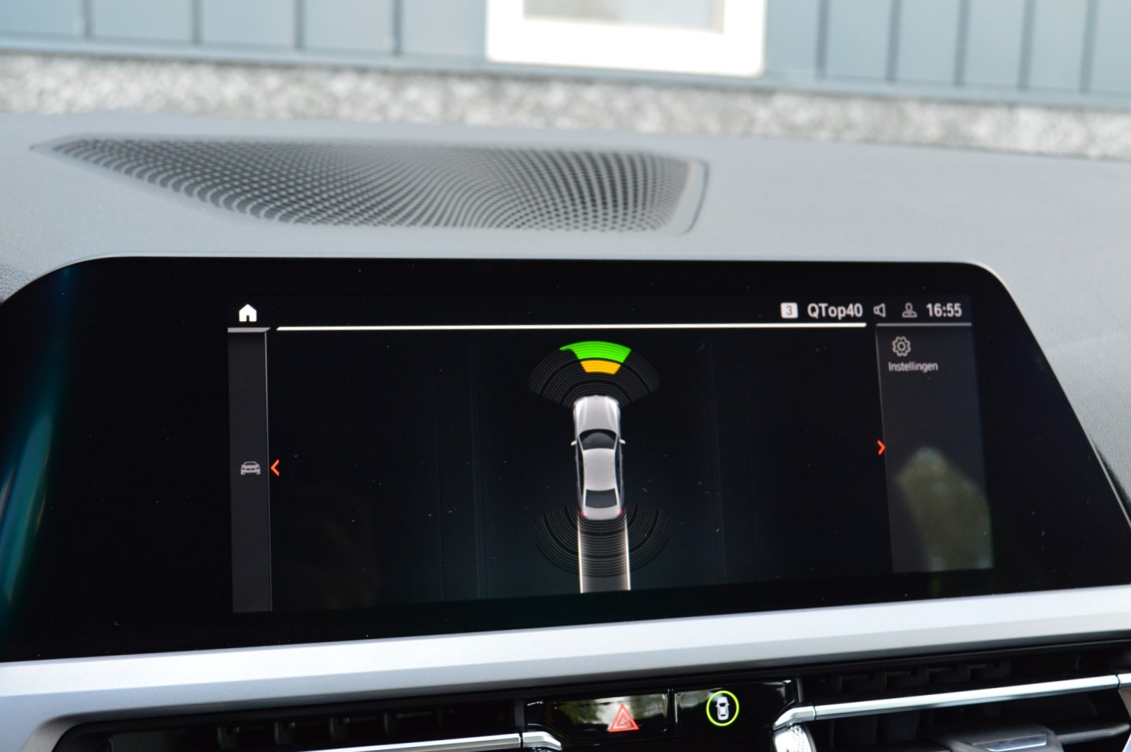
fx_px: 1271
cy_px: 376
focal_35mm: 40
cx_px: 566
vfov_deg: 33.0
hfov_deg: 48.0
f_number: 7.1
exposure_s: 1/60
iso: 800
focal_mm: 27
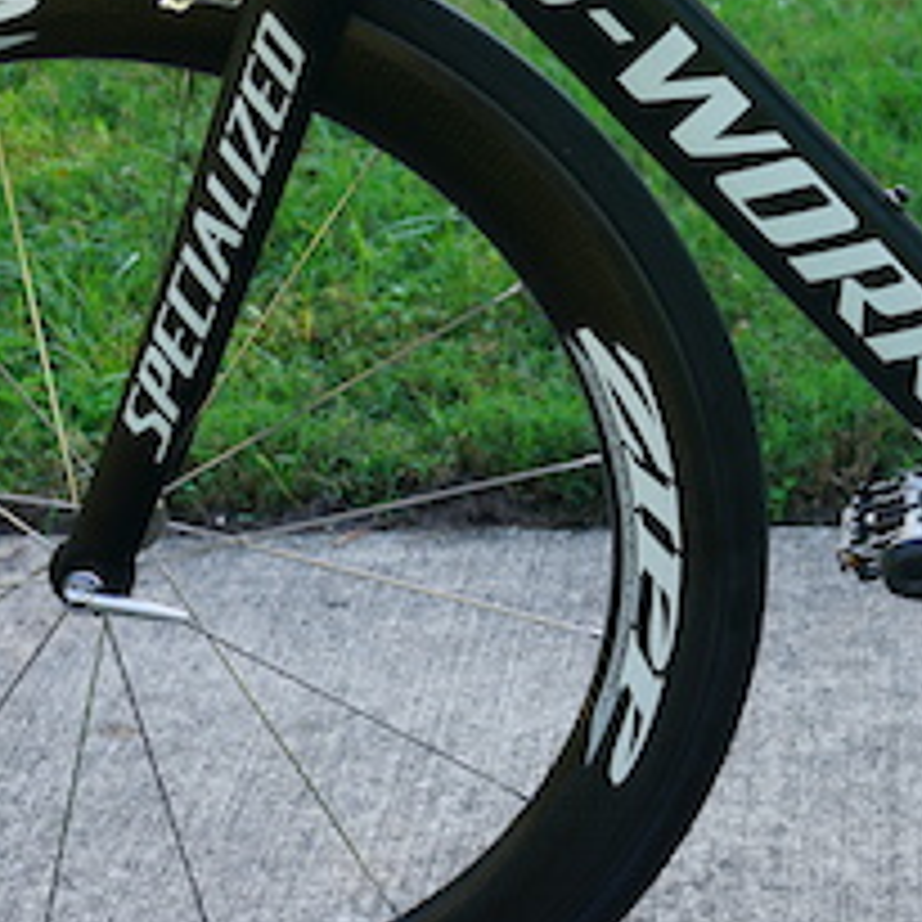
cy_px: 85
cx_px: 1075
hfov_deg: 15.9
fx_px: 3194
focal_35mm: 106
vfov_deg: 16.2
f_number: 5.6
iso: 100
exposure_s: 1/60
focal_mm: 32
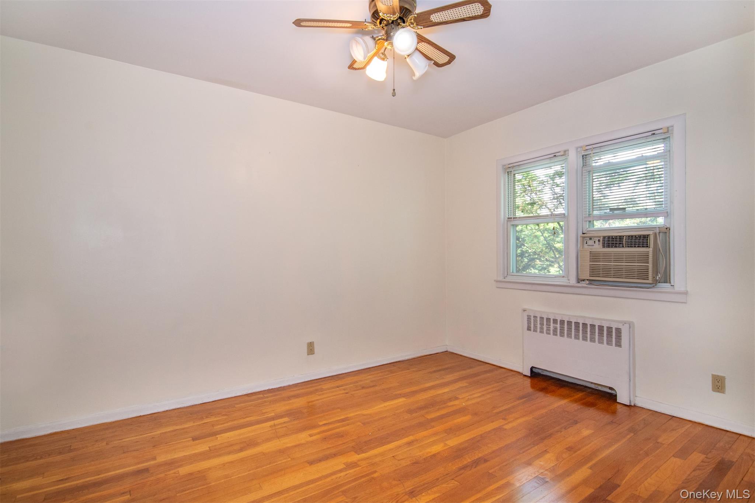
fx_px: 346
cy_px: 252
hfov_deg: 95.0
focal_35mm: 16
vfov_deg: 72.0
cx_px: 378
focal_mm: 11
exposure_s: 1/30
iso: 640
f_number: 8
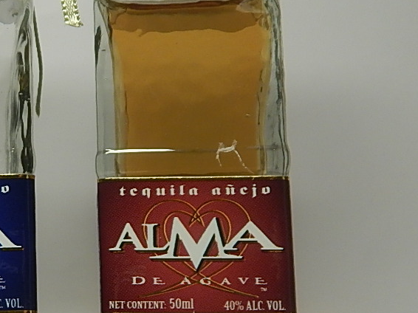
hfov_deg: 18.9
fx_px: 1195
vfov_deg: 14.9
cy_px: 216
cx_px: -59
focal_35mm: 99
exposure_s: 1/100
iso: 125
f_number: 3.3
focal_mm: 6.1
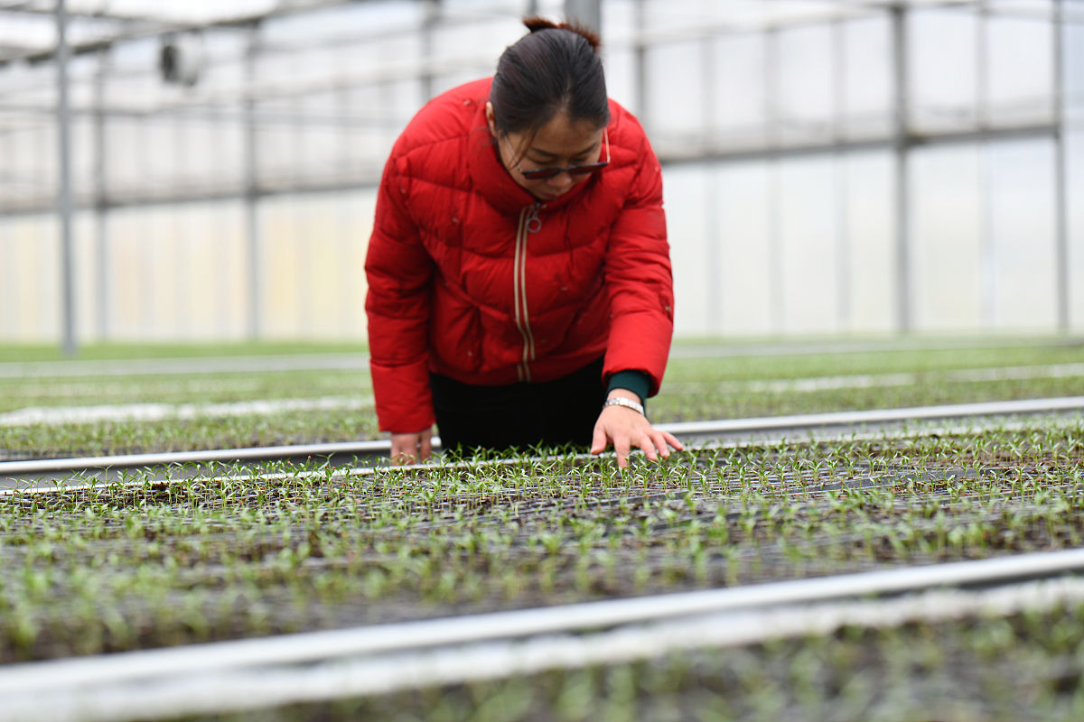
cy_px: 361
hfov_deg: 23.9
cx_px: 542
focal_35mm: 85
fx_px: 2559
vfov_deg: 16.1
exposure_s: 1/125
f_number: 3.2
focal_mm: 85
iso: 250
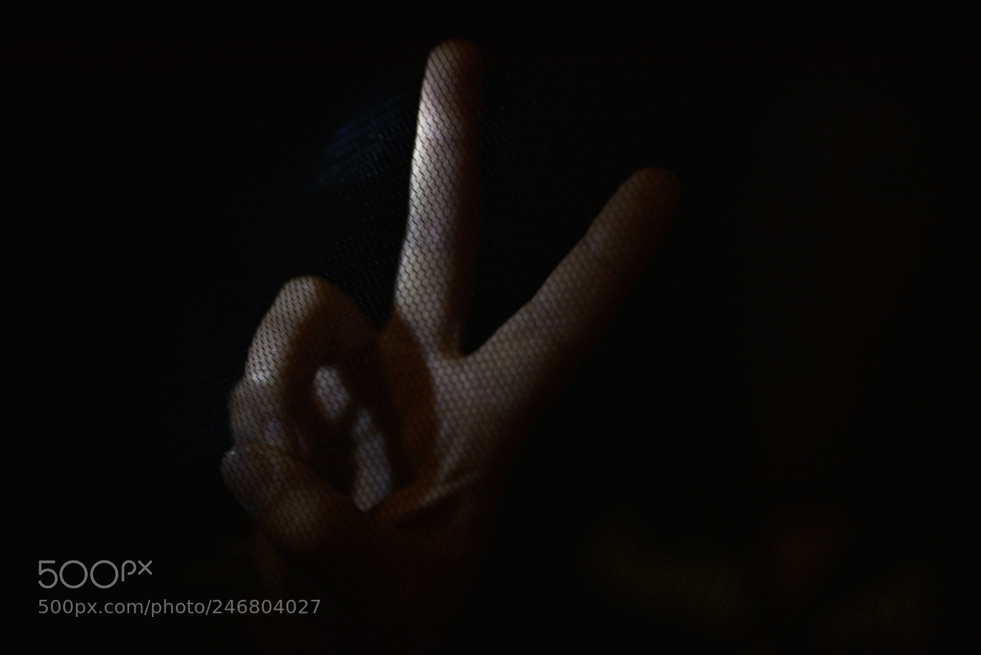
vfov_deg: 37.9
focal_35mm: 35
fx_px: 954
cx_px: 490
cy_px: 328
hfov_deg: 54.4
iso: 500
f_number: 1.6
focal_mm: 35
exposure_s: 1/125
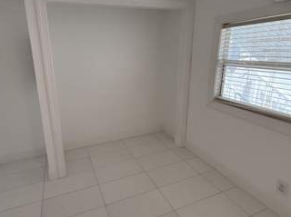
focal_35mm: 21
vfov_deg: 63.0
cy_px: 93
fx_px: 176
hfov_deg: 78.4
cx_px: 120
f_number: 2.2
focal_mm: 2.22
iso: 64
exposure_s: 1/133
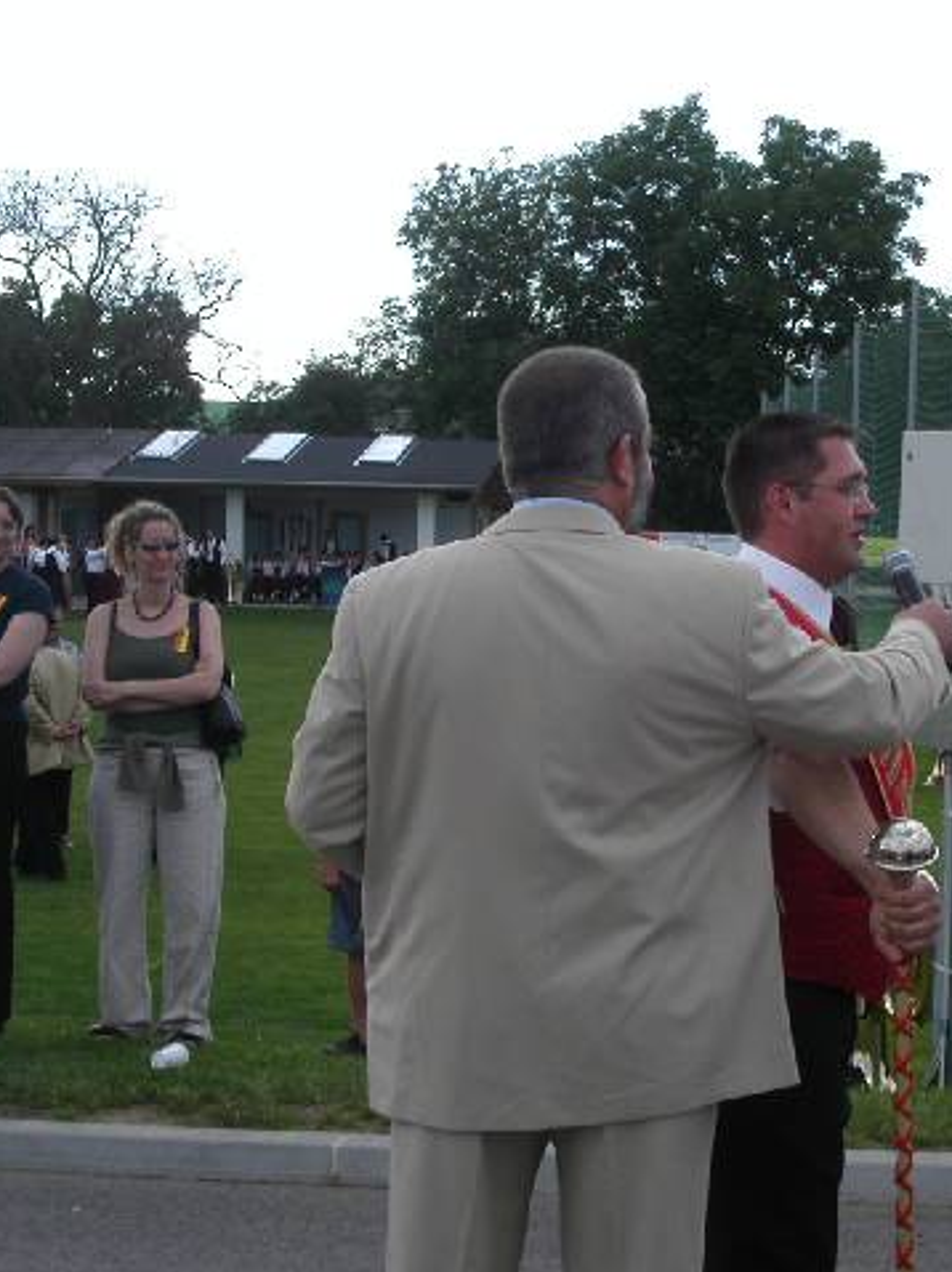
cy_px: 636
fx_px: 2459
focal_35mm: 67
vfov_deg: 29.0
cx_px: 710
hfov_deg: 21.7
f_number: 8
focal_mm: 10.3
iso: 100
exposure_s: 1/180
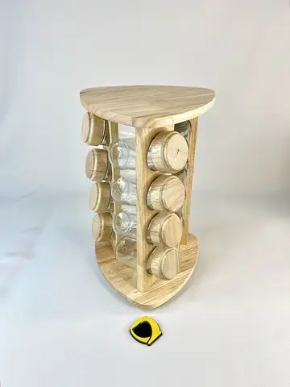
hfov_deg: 53.1
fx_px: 290
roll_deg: +0.2
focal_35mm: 26
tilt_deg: -26.9
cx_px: 145
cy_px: 194
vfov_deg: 67.3
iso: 32
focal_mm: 4.25
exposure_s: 1/437
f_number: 1.8
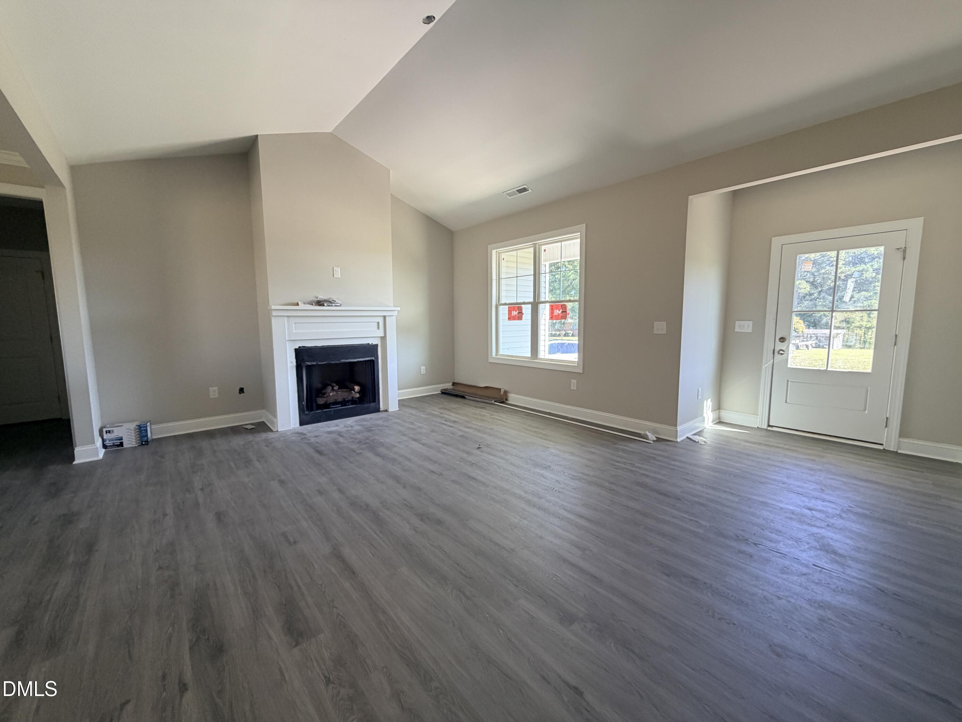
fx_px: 389
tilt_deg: -5.3
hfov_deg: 102.1
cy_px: 361
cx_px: 481
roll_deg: +1.1
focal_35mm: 14
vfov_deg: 85.7
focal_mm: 2.22
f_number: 2.2
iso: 200
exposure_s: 1/121
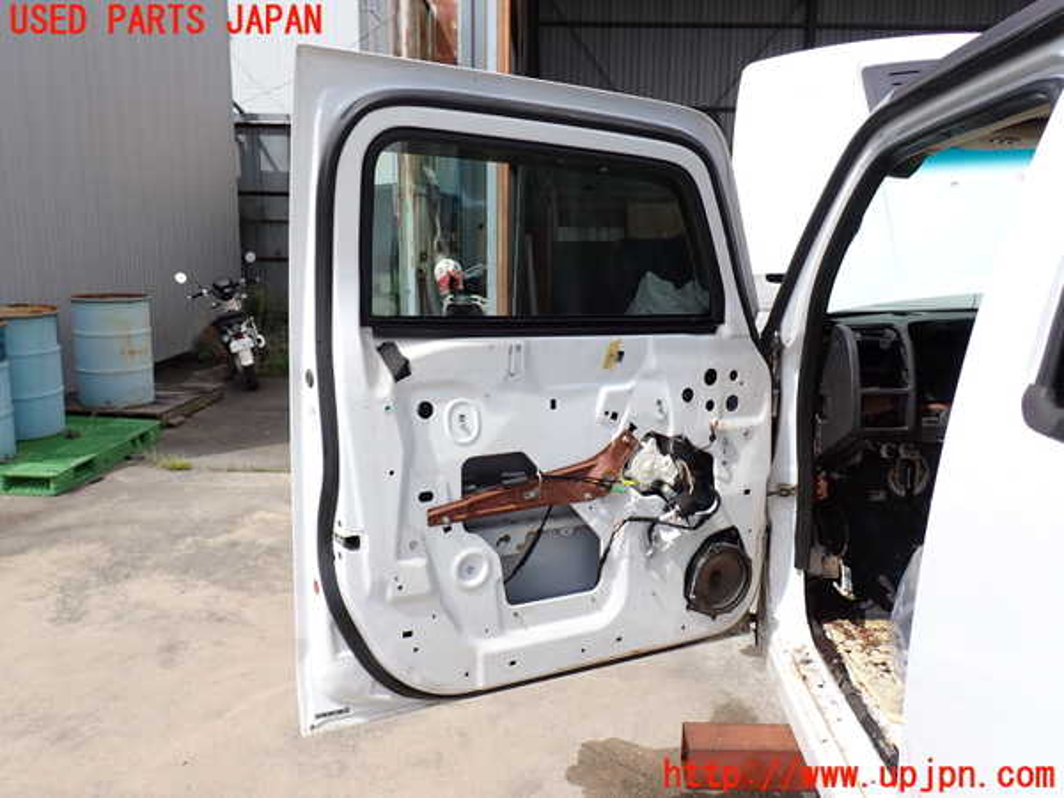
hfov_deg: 63.4
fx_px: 861
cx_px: 532
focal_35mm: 28
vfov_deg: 49.7
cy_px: 399
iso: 100
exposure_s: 1/160
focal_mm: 5.05
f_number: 9
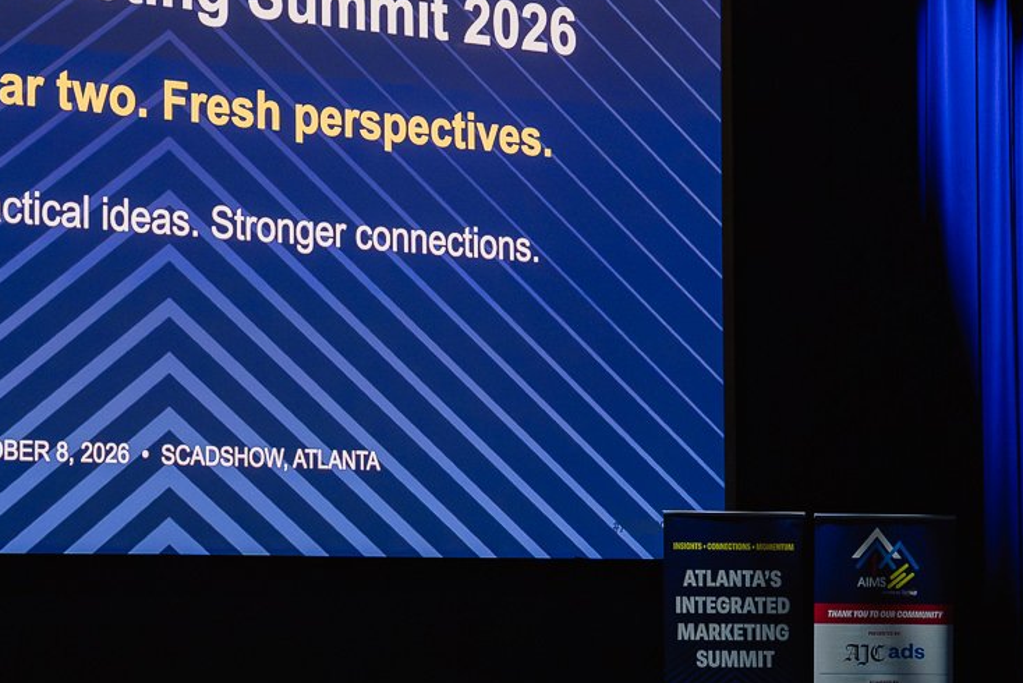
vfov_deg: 13.0
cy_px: 463
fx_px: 2985
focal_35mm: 105
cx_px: 159
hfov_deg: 19.2
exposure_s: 1/200
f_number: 2.8
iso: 6400
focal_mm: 47.6
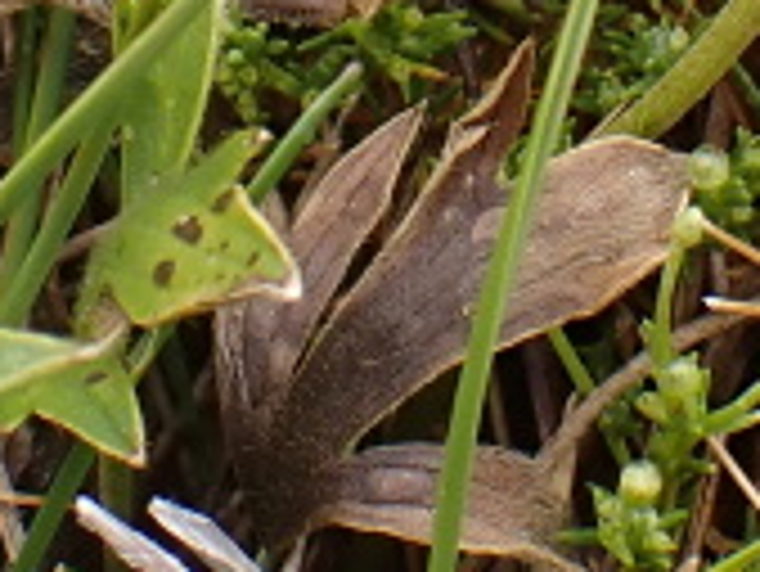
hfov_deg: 10.8
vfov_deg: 7.9
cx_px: 589
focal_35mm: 182
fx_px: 3999
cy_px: -419
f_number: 3.2
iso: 100
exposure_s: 1/160
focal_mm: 5.4
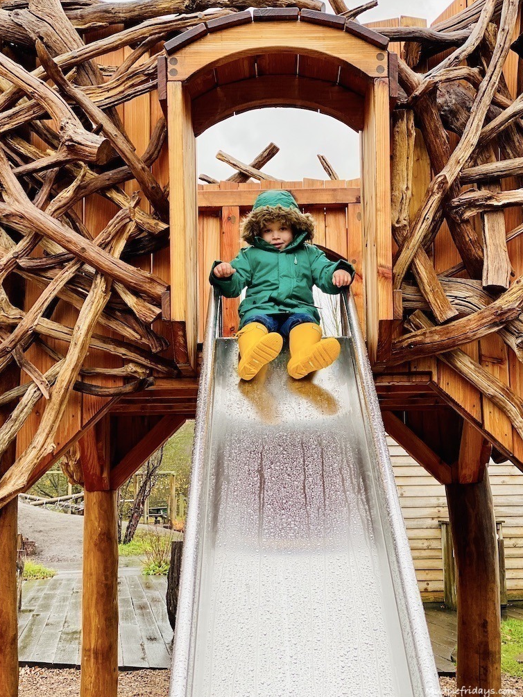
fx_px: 1067
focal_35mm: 53
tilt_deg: +8.4
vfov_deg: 36.2
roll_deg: +1.0
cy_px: 345
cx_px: 259
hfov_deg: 27.5
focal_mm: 6
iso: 20
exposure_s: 1/139
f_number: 2
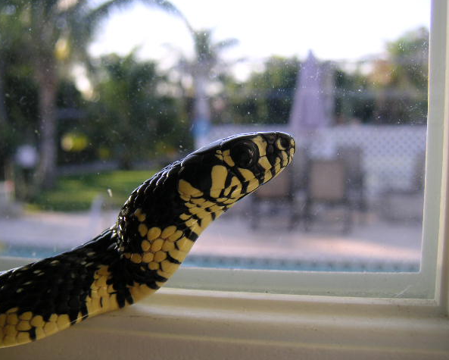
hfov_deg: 45.8
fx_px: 532
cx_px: 222
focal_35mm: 40
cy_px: 179
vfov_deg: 37.4
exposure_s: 1/125
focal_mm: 6
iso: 50
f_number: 2.8
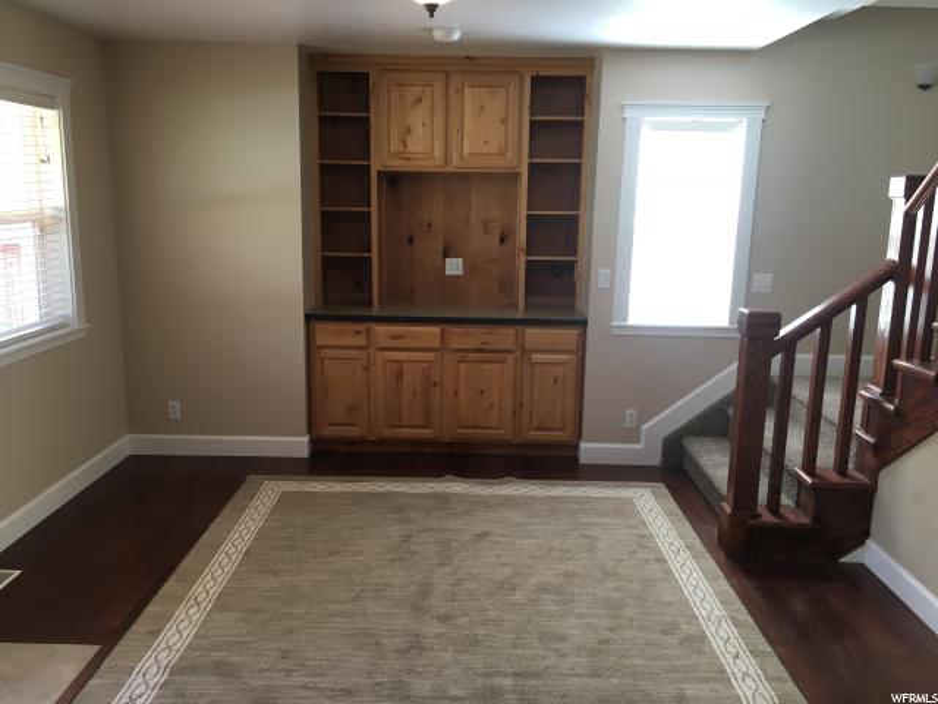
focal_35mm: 29
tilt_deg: -10.7
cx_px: 469
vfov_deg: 48.2
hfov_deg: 61.7
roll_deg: -0.7
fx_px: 786
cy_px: 352
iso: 50
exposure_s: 1/30
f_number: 2.2
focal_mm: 4.15
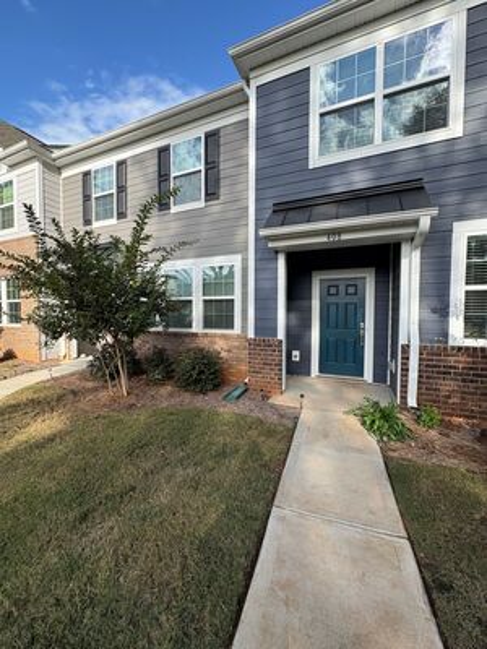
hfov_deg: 85.7
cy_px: 324
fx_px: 263
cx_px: 244
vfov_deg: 102.1
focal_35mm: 14
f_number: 2.2
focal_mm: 2.22
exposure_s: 1/573
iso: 40
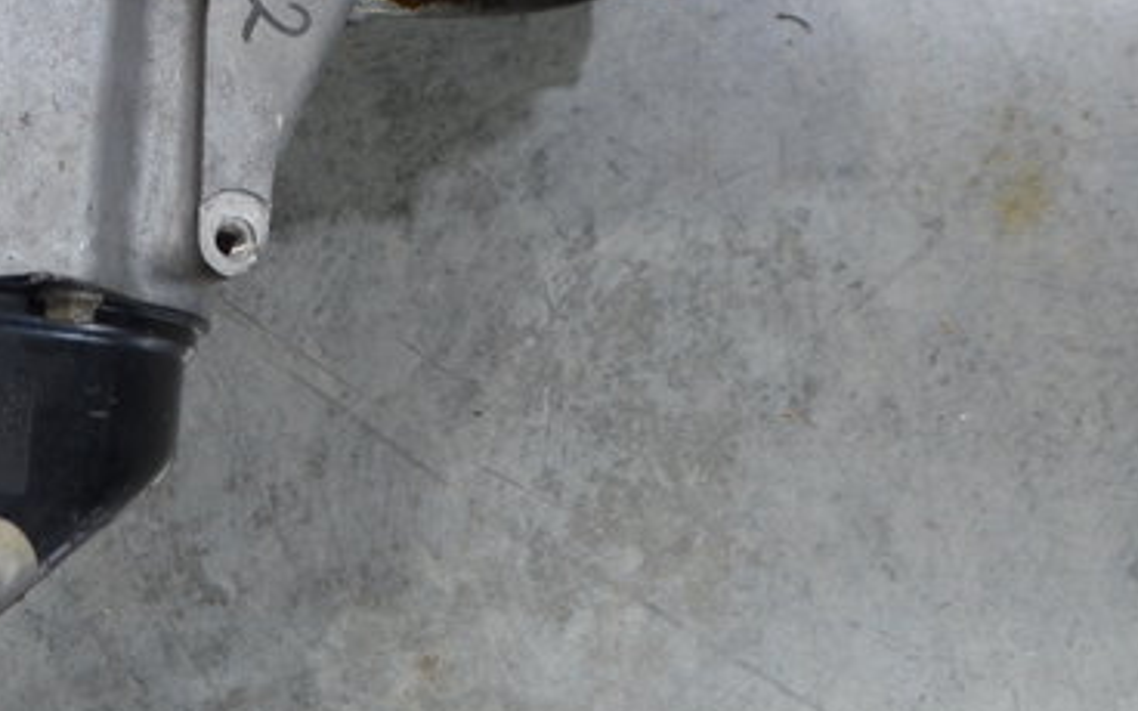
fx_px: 2636
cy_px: -176
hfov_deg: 23.7
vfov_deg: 14.8
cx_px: 124
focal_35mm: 85
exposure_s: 1/60
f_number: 4
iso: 500
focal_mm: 20
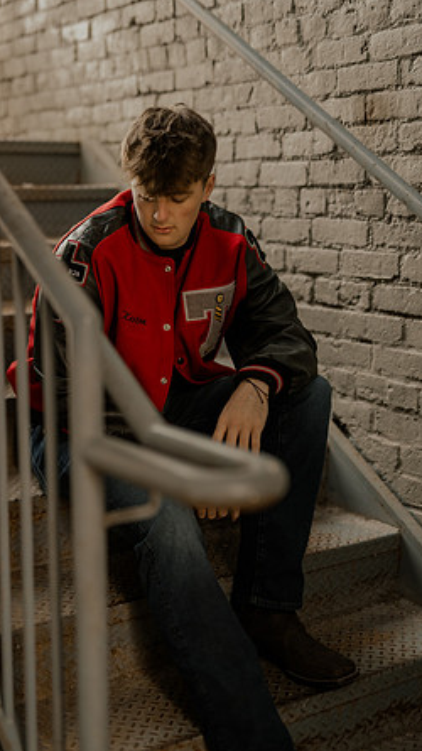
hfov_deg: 22.6
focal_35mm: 53
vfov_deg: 39.2
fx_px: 1055
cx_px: 211
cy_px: 373
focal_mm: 50
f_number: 1.8
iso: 800
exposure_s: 1/125
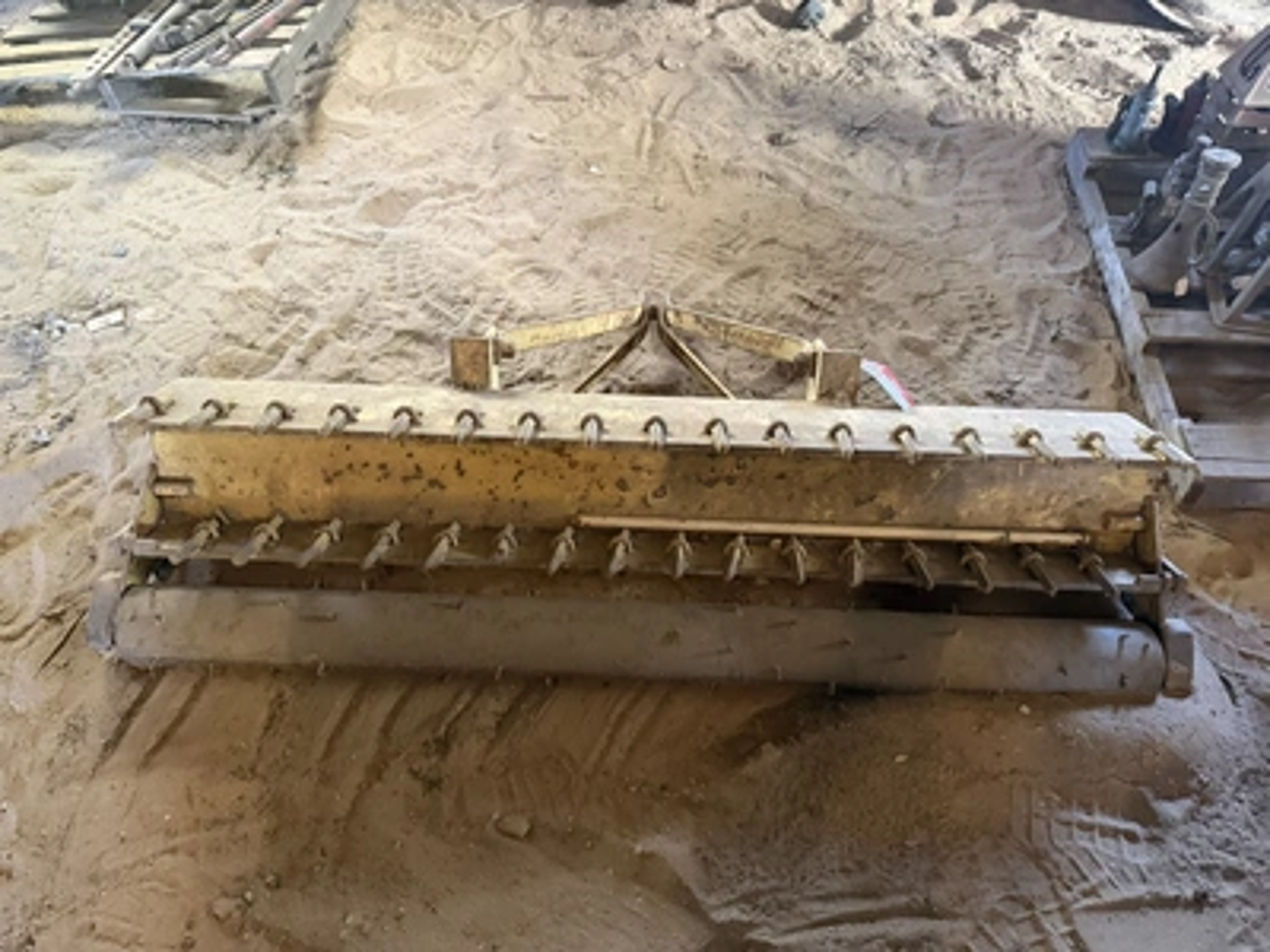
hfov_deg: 71.6
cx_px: 635
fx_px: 881
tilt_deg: -52.4
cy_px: 476
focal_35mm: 24
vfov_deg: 56.8
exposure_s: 1/40
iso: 800
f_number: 1.78
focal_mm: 6.76
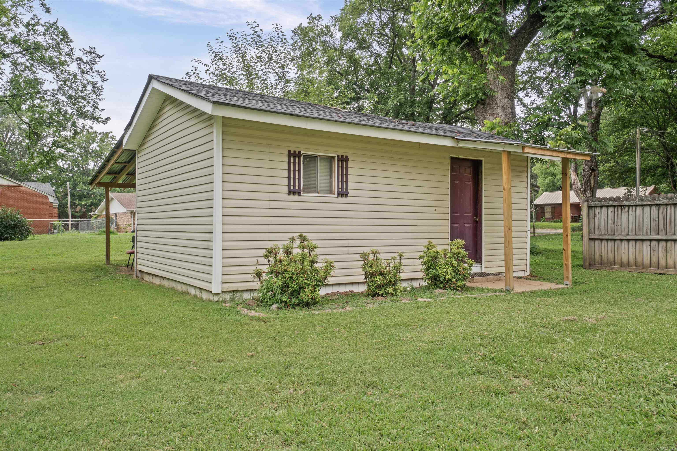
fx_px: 508
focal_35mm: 27
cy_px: 226
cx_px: 338
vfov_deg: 47.9
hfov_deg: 67.4
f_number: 9
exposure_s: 1/30
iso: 250
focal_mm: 18
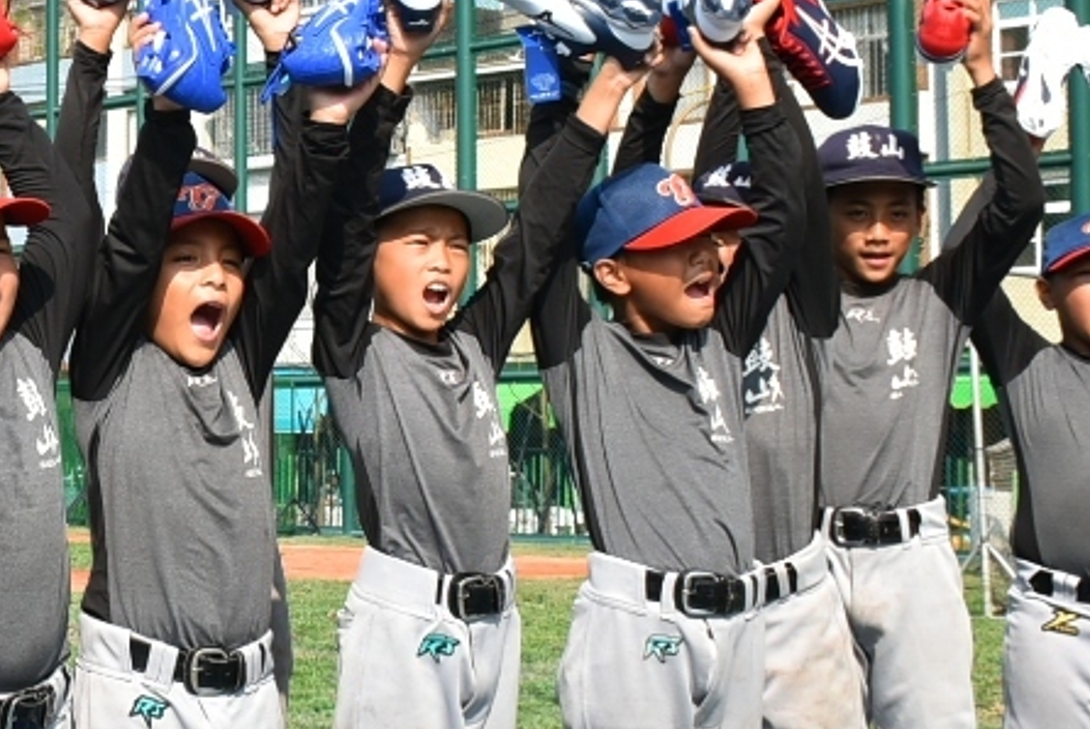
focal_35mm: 87
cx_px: -71
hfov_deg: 22.2
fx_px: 2636
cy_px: 237
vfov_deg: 15.7
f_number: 9
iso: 200
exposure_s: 1/320
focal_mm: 18
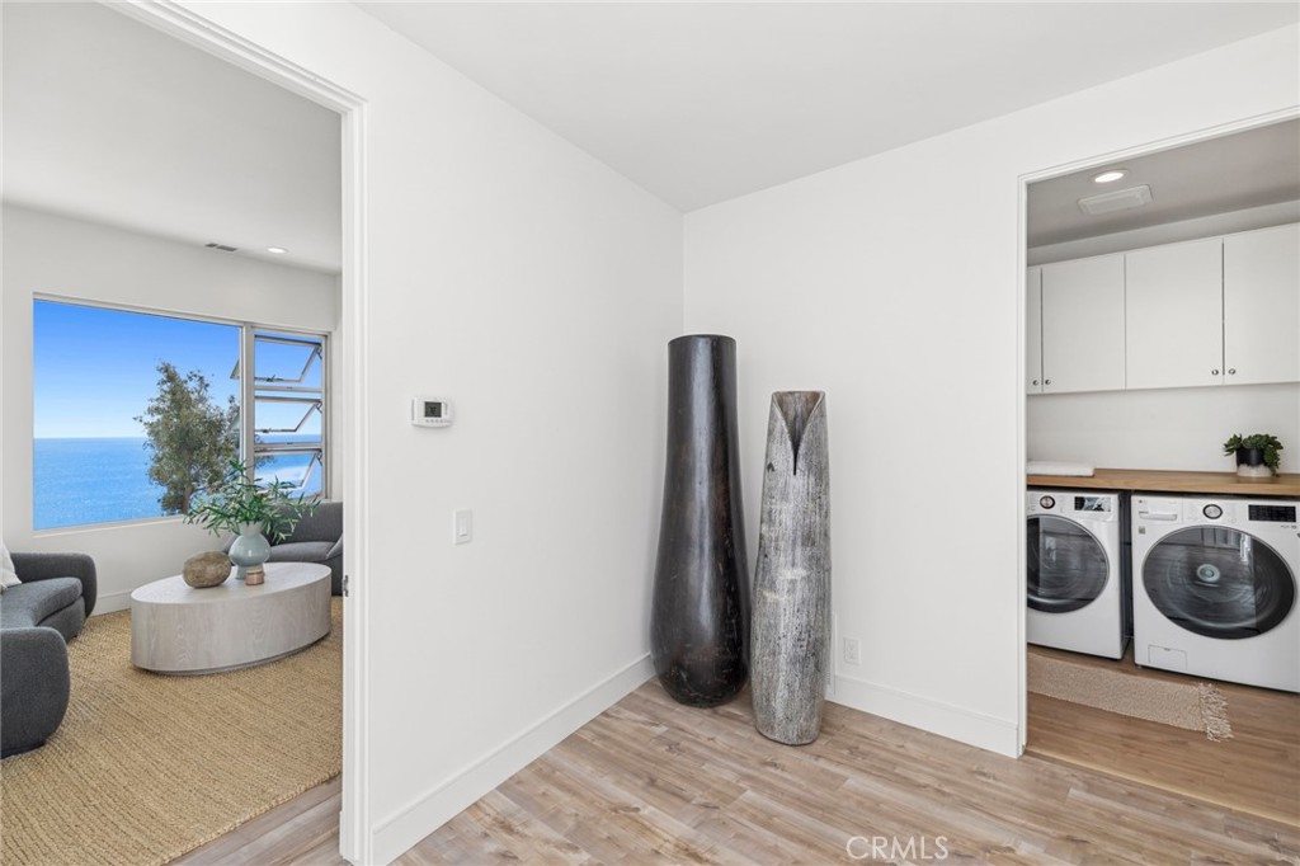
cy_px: 433
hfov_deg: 93.3
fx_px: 614
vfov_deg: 70.4
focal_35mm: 17
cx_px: 650
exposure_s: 1/100
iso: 200
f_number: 9
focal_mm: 17
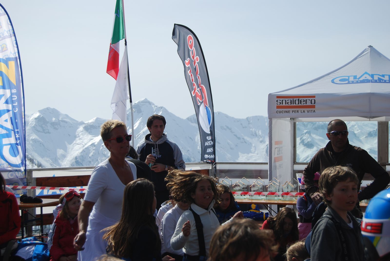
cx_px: 195
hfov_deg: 33.4
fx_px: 651
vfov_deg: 22.7
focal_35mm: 60
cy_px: 130
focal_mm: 40
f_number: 5
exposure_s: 1/1000
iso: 100
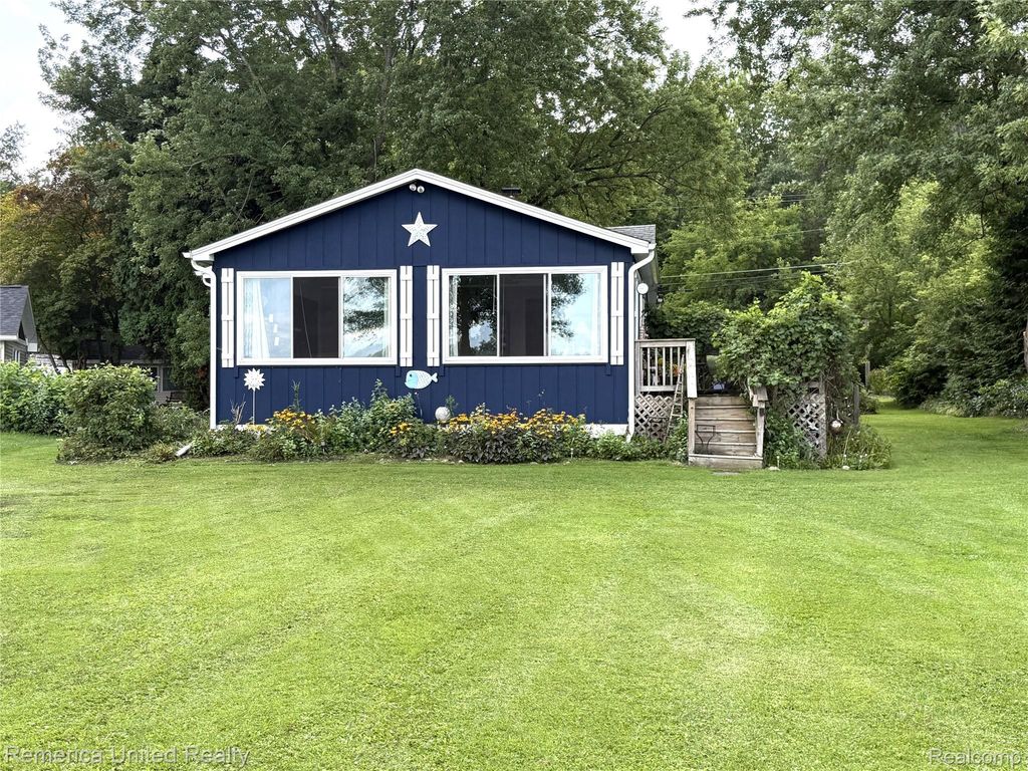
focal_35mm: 42
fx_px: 1247
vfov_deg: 34.3
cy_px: 386
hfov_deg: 44.8
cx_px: 514
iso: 100
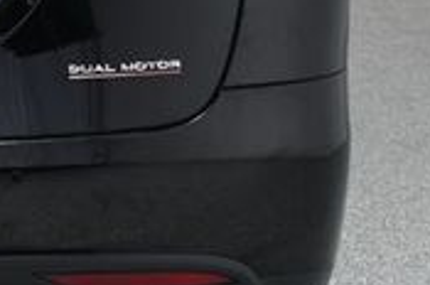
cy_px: -79
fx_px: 2098
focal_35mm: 176
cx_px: -263
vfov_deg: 7.7
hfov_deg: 11.1
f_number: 9
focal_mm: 32
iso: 100
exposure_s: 1/160
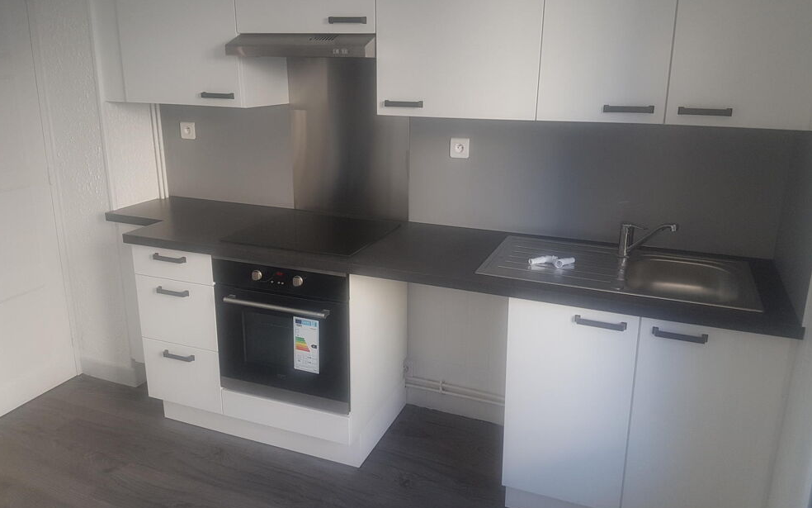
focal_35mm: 28
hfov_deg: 66.5
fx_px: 620
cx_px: 403
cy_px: 228
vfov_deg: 44.5
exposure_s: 1/60
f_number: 1.7
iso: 80
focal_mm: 4.2
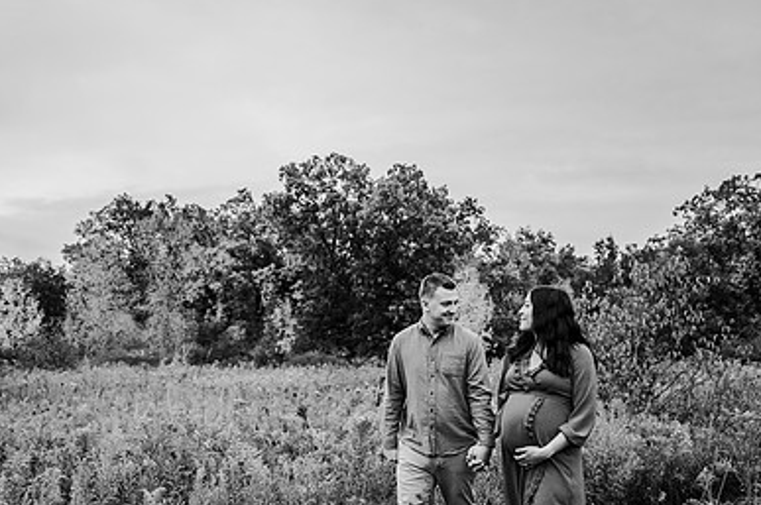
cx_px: 328
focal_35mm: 36
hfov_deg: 53.0
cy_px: 367
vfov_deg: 36.1
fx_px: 760
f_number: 2.8
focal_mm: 24
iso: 320
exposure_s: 1/400
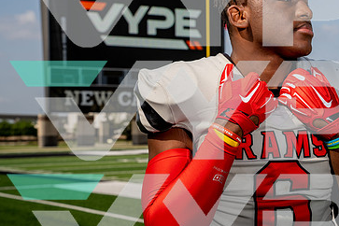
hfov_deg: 22.2
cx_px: 247
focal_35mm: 91
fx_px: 857
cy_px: 111
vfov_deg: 15.0
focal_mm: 57
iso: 100
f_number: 7.1
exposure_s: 1/250
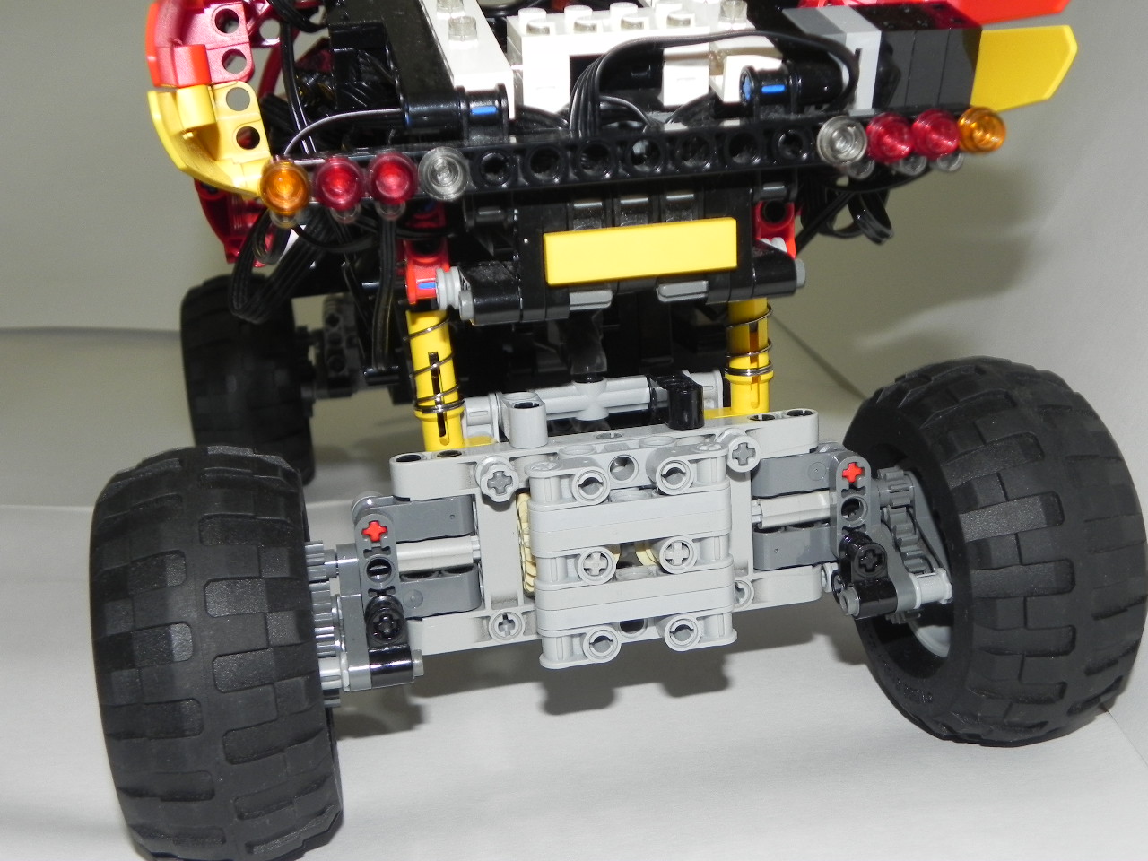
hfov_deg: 45.8
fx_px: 1360
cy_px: 430
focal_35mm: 41
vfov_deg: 35.1
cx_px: 574
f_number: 3.2
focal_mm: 7.3
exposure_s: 1/30
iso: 200
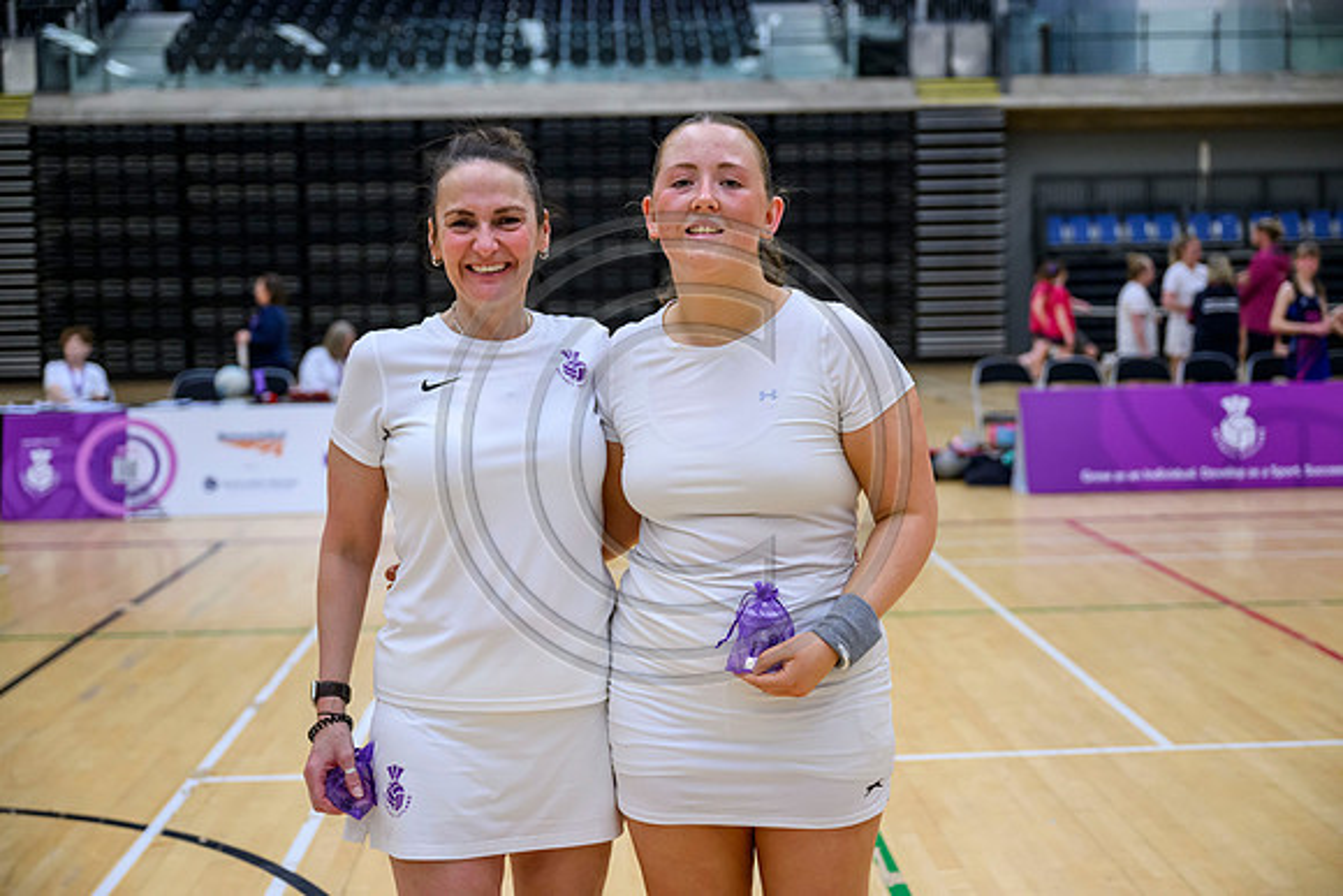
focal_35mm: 49
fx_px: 1828
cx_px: 672
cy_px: 448
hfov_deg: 40.3
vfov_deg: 27.5
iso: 5000
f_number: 2.8
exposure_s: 1/1000
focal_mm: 49
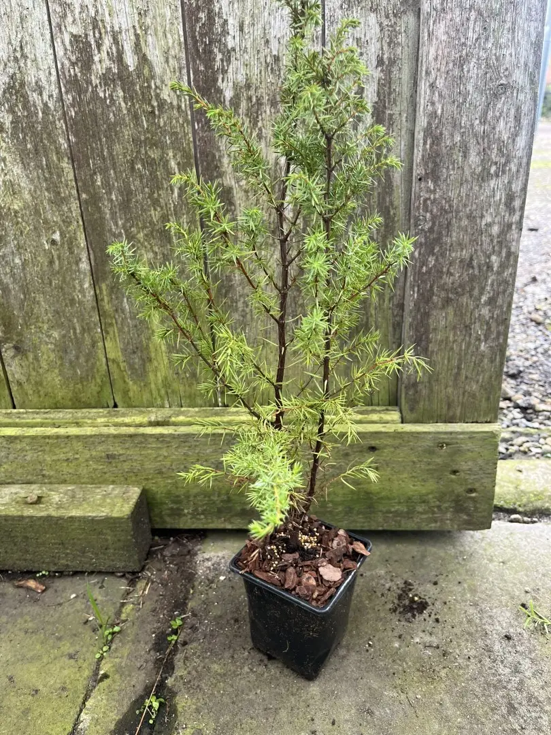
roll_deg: +1.2
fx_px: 552
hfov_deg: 53.1
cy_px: 368
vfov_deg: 67.3
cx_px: 276
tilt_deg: -23.6
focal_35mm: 26
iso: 80
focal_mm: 5.1
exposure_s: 1/121
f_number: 1.6
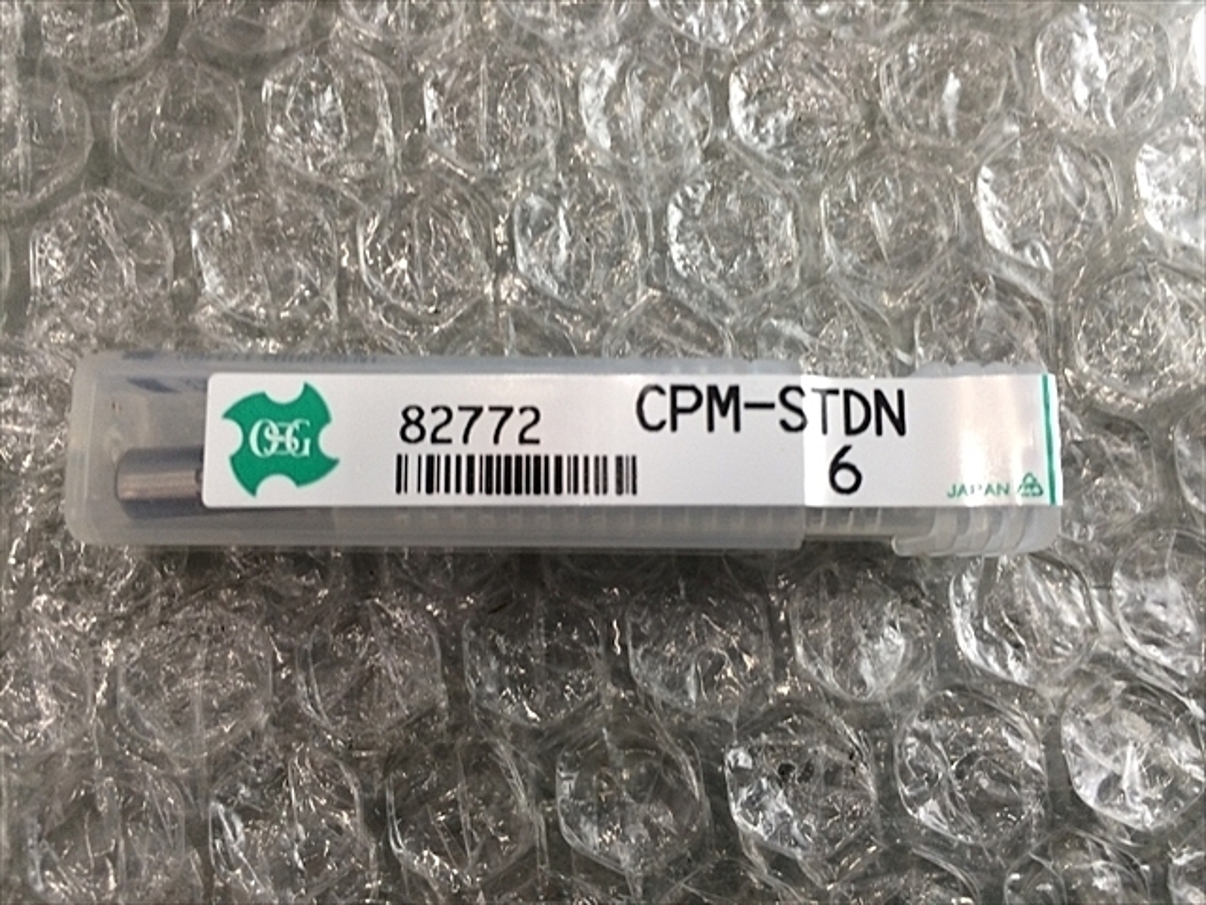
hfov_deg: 61.7
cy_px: 452
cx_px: 603
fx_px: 1010
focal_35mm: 29
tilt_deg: -82.8
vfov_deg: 48.2
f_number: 2.2
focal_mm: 4.15
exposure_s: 1/30
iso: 64
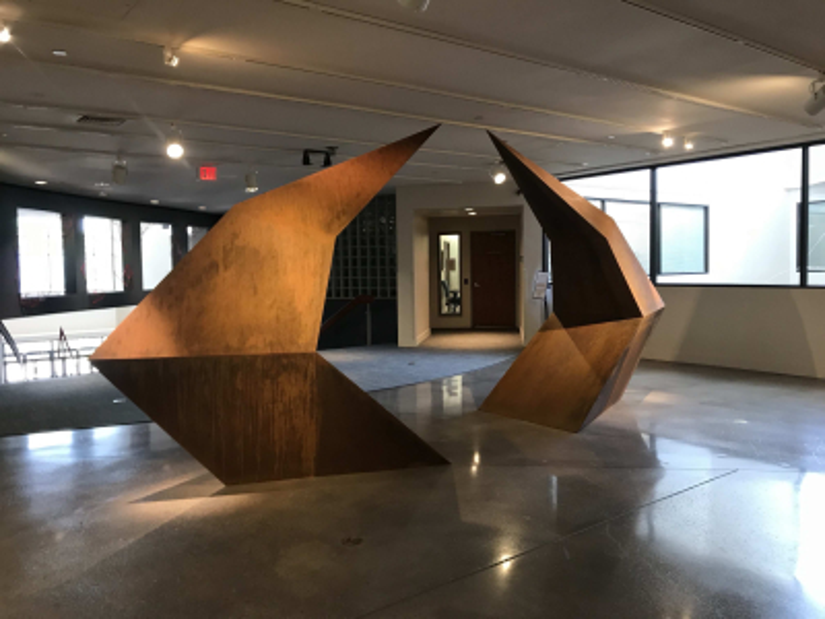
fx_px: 667
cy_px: 310
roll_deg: +1.3
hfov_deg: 63.4
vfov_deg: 49.7
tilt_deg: -2.0
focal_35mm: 28
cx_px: 412
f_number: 1.8
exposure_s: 1/15
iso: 50
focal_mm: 3.99
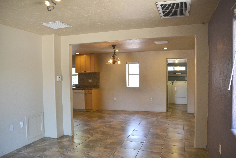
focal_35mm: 27
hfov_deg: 67.4
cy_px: 79
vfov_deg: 47.9
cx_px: 118
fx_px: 177
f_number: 4
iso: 400
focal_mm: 18
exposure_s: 1/60
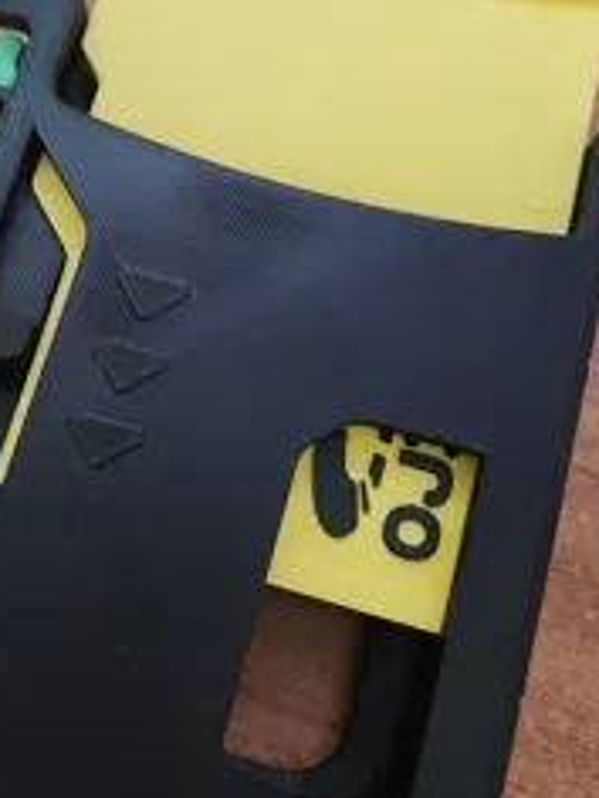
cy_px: 348
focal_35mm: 39
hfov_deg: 36.4
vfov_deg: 47.8
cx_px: 190
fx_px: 900
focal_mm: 5.4
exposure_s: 1/25
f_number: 1.8
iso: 640
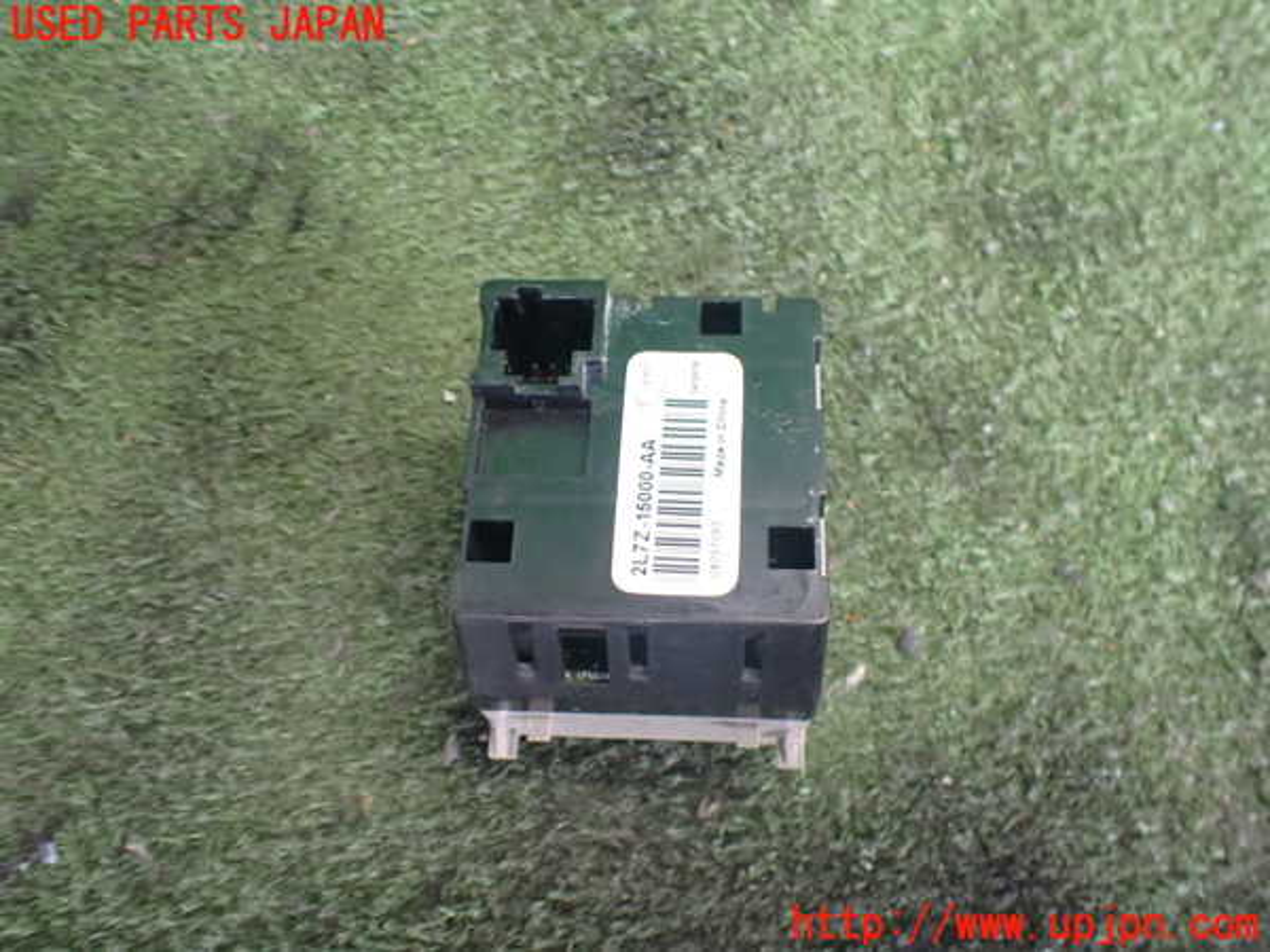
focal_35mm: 30
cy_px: 476
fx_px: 1101
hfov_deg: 60.0
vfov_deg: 46.8
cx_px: 635
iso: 800
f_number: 2.3
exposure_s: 1/50
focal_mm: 5.4
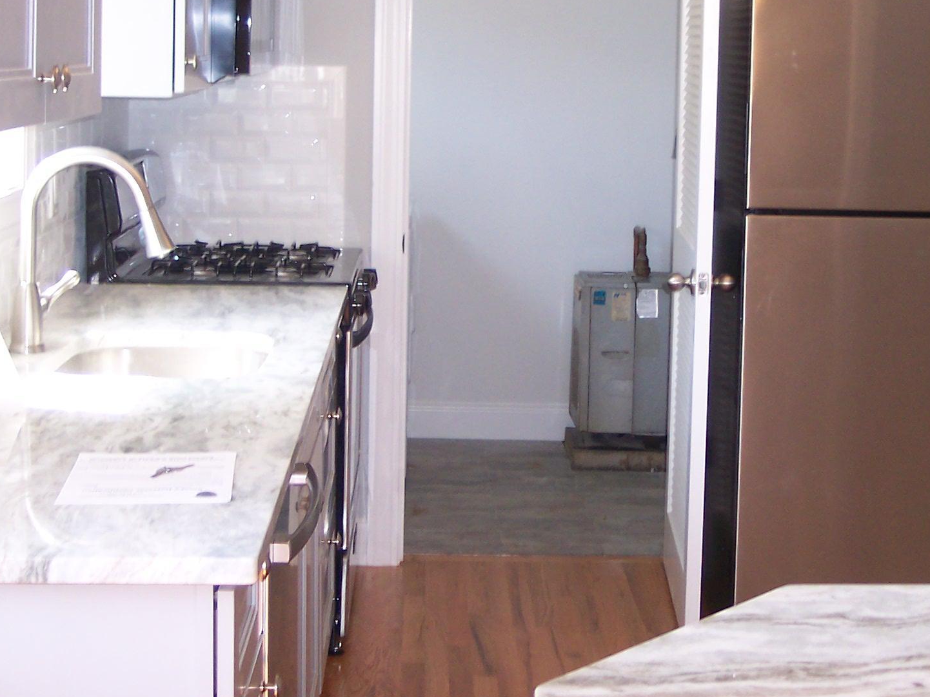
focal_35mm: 68
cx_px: 588
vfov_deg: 21.4
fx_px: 1826
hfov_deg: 28.5
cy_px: 183
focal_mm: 8
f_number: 2.8
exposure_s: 1/45
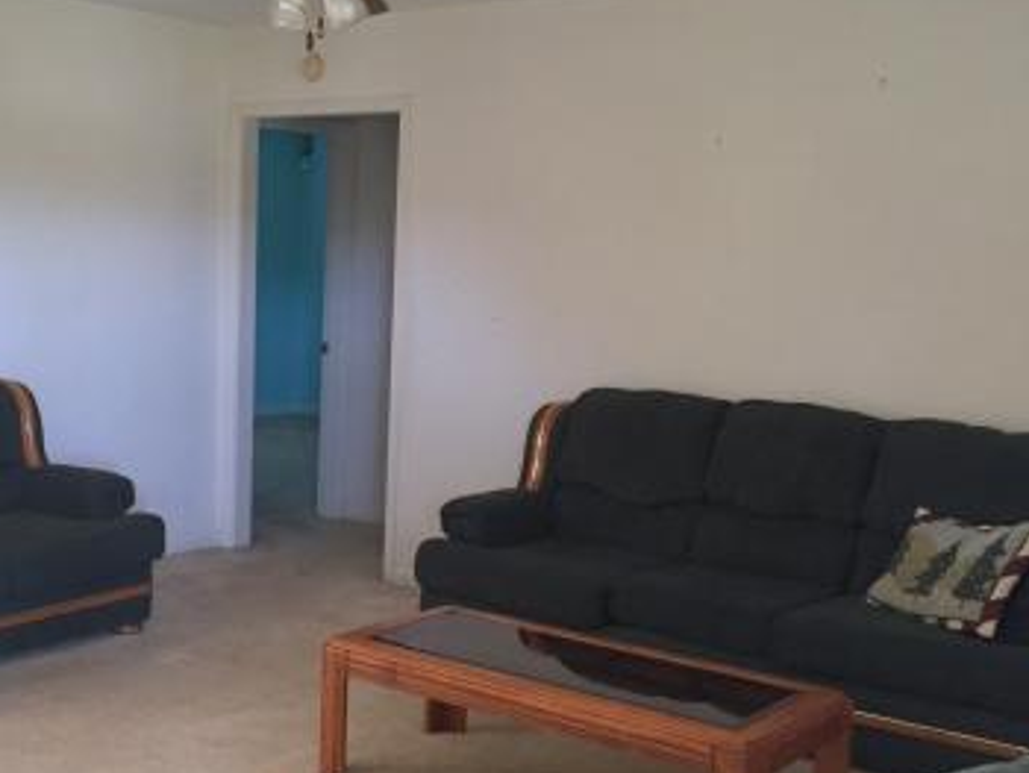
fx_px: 1428
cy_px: 464
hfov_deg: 39.1
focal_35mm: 48
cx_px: 332
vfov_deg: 30.2
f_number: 2.2
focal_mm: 4.15
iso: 160
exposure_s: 1/30
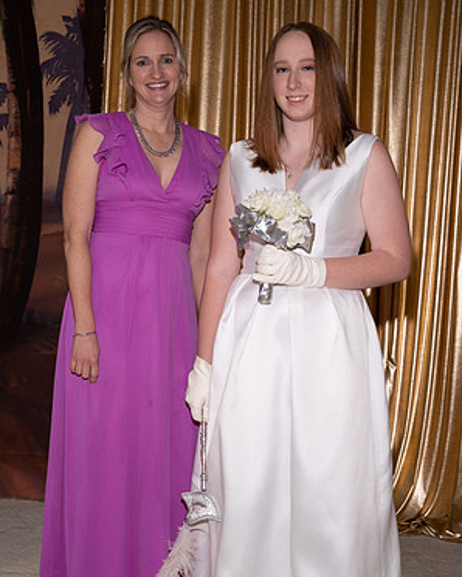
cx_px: 231
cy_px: 290
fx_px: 1144
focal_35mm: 67
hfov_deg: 22.8
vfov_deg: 28.3
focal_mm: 59
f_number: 5.6
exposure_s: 1/160
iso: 800
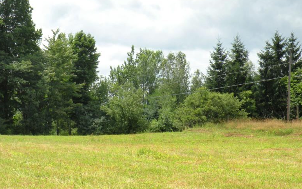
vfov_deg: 12.2
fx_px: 881
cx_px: 156
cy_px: 127
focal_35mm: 107
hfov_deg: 19.5
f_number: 6.3
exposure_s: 1/210
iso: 64
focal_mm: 13.4
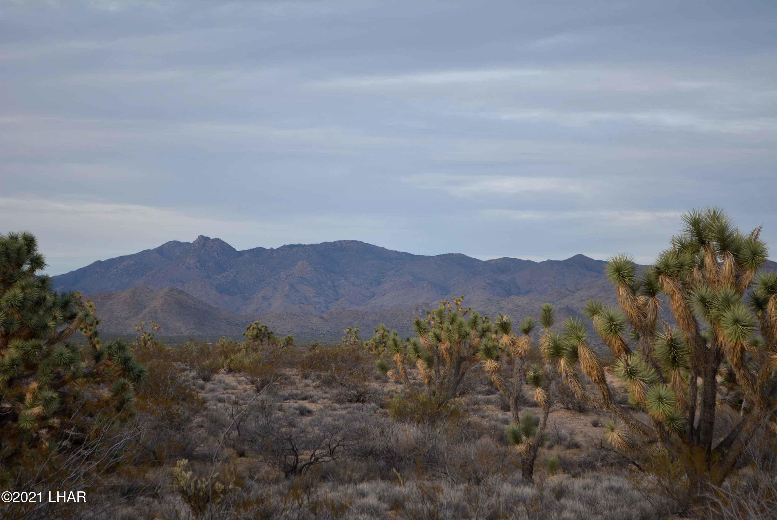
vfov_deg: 16.6
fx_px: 1782
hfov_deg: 24.6
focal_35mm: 82
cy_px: 260
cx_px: 388
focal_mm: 55
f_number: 5.6
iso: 250
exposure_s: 1/125
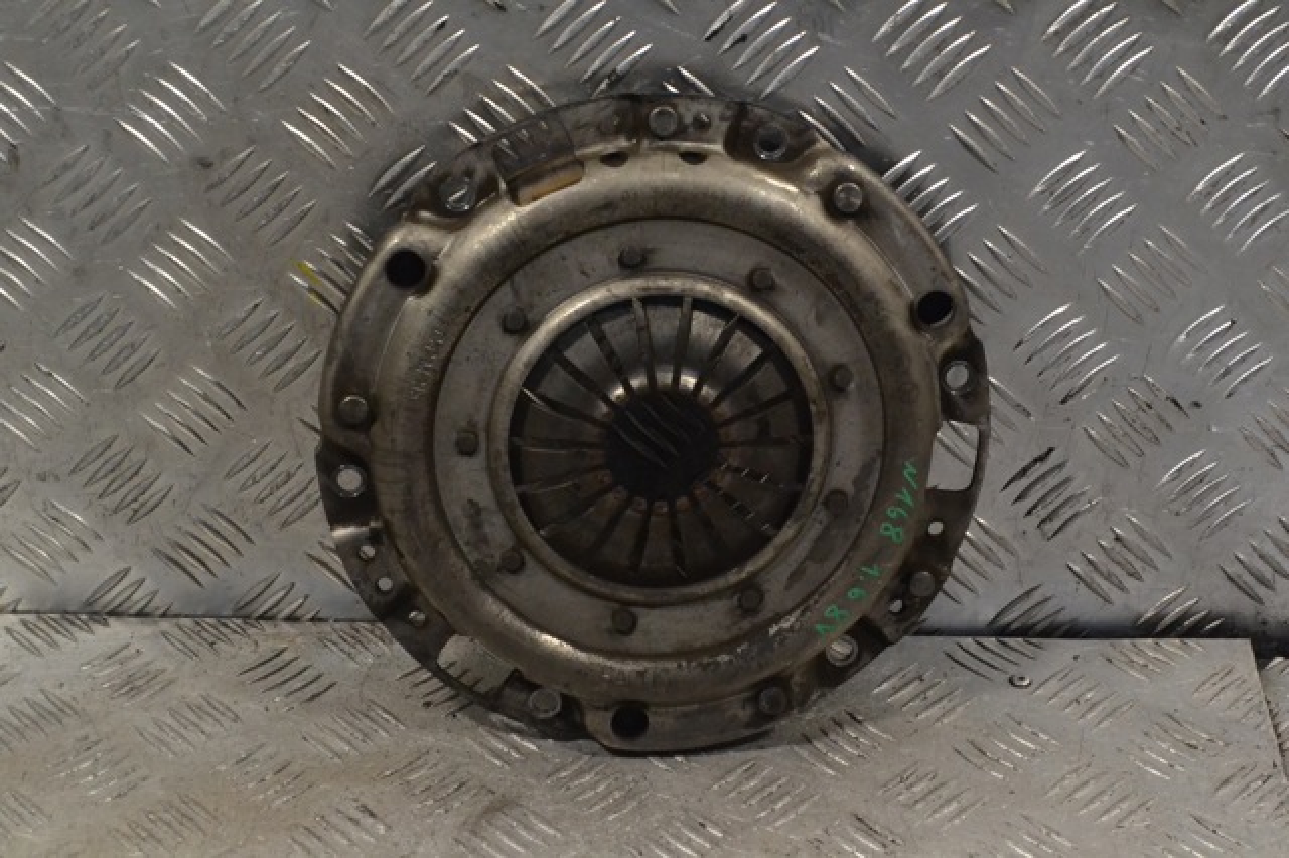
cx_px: 644
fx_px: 2791
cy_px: 429
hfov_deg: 26.0
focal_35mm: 78
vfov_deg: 17.5
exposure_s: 1/320
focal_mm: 52
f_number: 9
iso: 3200
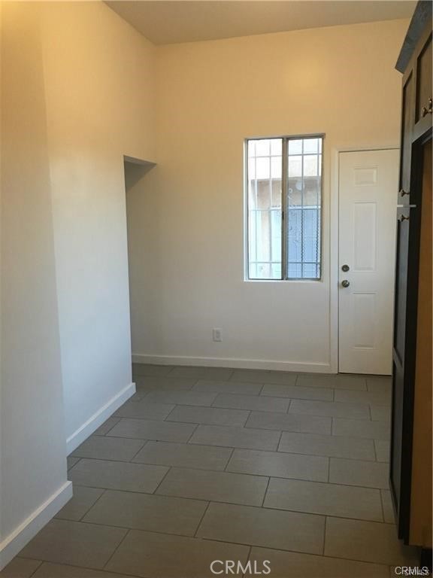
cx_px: 216
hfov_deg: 48.2
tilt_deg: -7.0
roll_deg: +1.1
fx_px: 484
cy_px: 289
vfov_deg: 61.7
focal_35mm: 29
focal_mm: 4.15
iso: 160
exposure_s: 1/30
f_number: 2.2
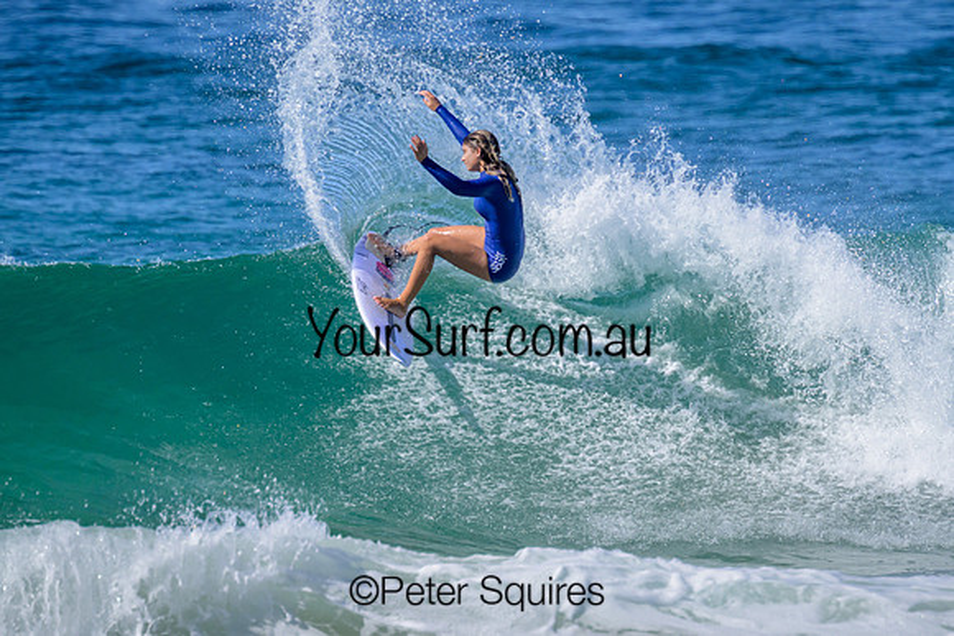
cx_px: 568
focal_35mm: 1090
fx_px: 28892
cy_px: 352
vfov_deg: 1.3
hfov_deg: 1.9
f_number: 11
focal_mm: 800
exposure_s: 1/2000
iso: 800
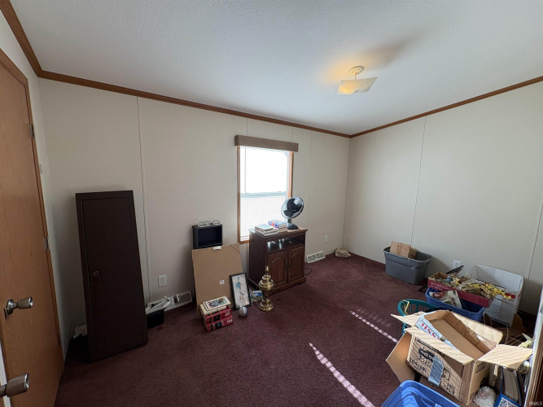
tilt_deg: -8.0
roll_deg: -1.1
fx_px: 220
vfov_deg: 85.7
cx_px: 272
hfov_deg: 102.1
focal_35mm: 14
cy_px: 204
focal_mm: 2.22
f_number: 2.2
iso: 64
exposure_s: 1/99
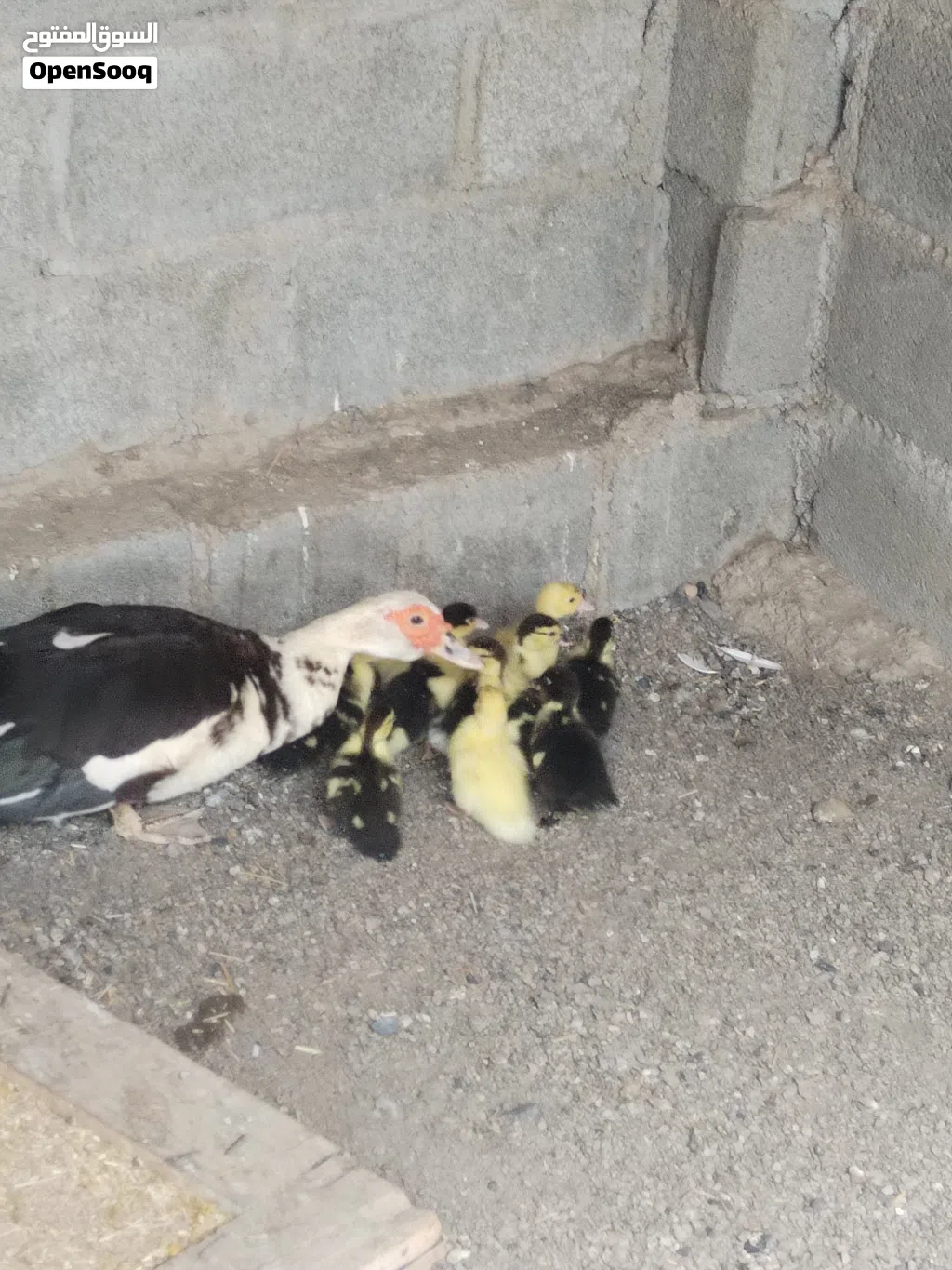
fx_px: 3263
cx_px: 476
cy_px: 635
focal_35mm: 89
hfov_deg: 16.6
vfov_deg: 22.0
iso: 303
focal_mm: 4.75
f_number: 1.8
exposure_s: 1/50
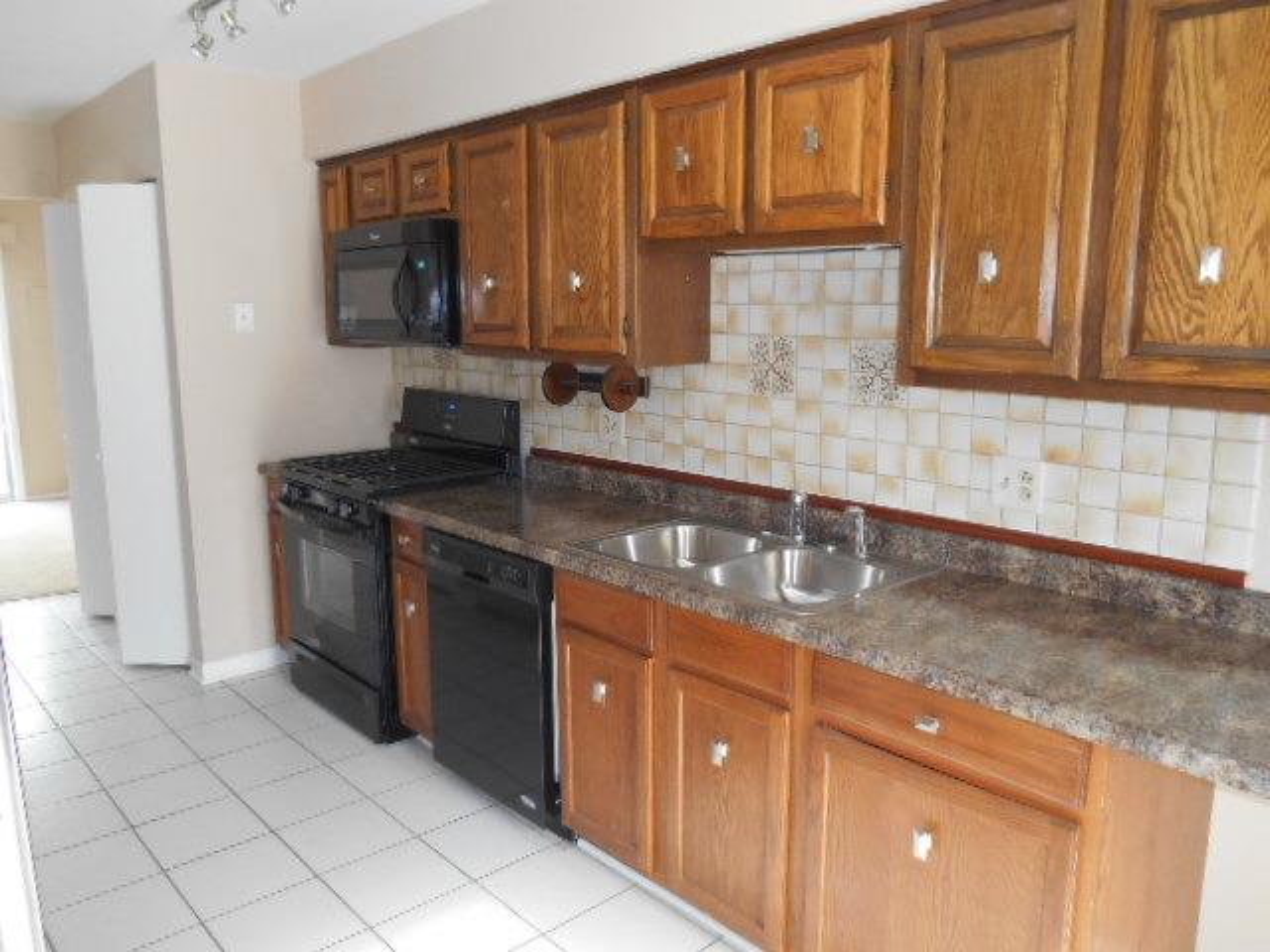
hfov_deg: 67.3
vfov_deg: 53.1
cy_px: 476
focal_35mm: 26
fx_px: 954
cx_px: 635
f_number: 3.4
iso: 220
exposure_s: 1/25
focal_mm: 4.7
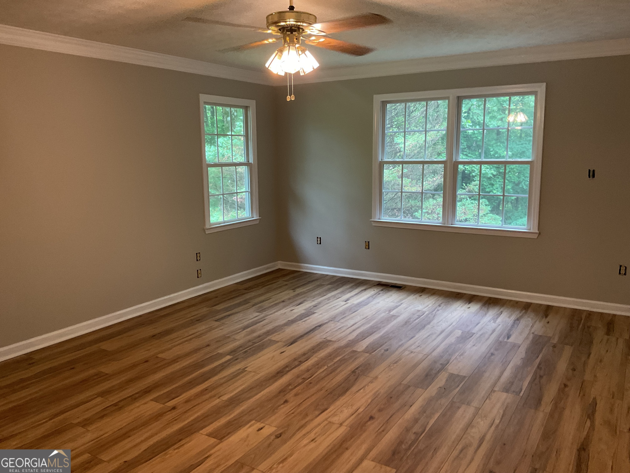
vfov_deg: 48.2
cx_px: 315
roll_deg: -0.5
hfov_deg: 61.7
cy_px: 236
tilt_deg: -7.5
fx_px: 528
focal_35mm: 29
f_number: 1.8
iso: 100
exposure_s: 1/60
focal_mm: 3
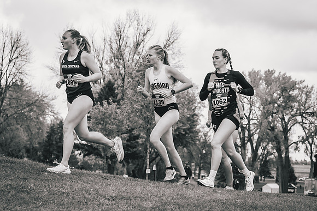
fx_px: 1104
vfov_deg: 10.9
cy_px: 113
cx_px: 174
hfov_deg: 16.3
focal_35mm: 125
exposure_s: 1/800
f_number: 6.3
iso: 400
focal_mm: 113
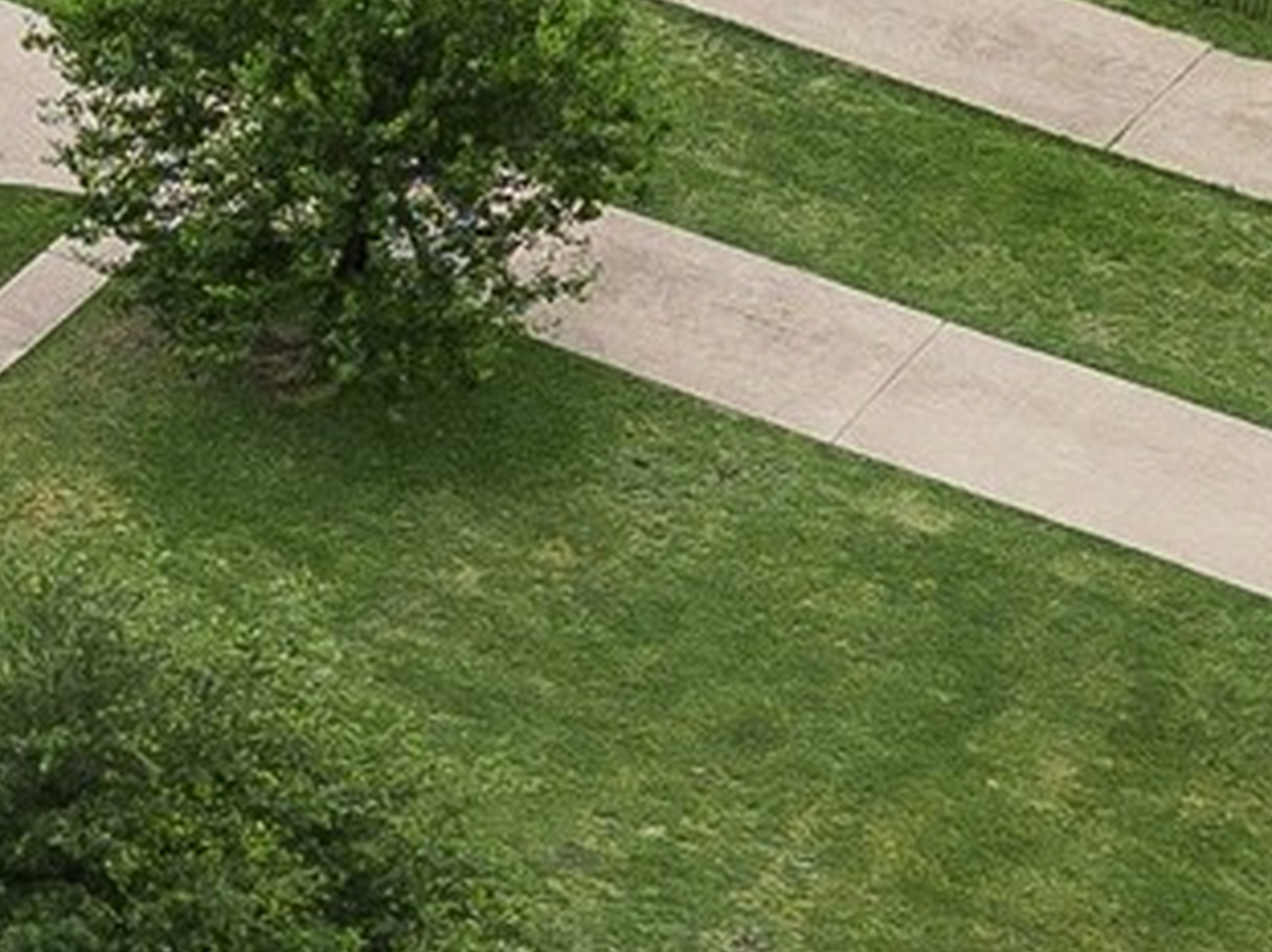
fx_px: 6281
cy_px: 376
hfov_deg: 10.8
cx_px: -1096
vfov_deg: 8.7
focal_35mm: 171
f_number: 2.2
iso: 100
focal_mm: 4.73
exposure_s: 1/1250
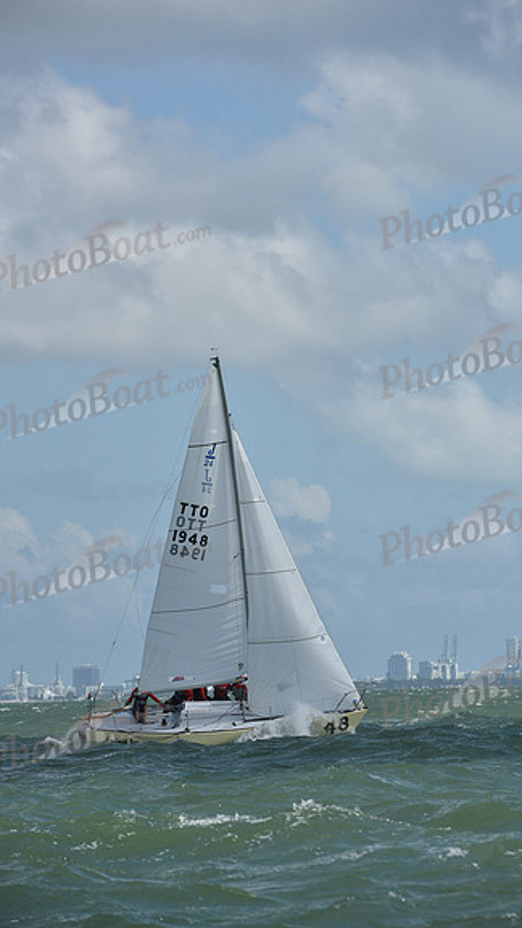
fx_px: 5192
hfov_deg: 5.8
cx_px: 296
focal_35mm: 211
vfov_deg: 10.2
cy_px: 464
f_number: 10
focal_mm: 200
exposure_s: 1/1250
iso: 250
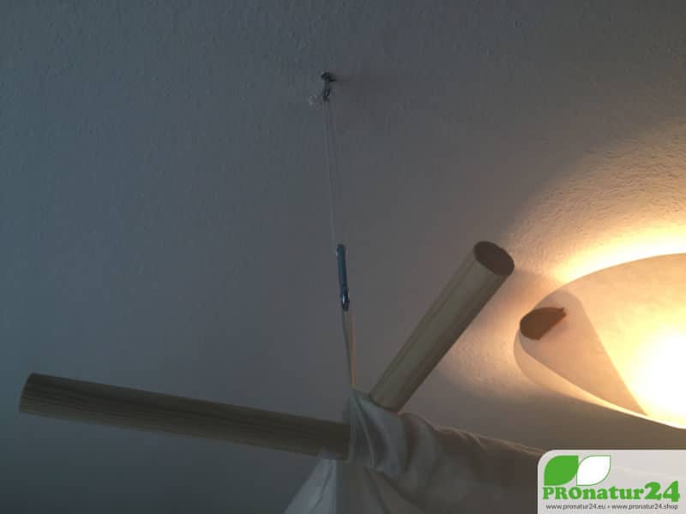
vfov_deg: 48.2
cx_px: 343
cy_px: 257
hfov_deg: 61.7
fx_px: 575
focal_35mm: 29
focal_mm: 4.2
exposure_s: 1/100
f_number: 2.2
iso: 40
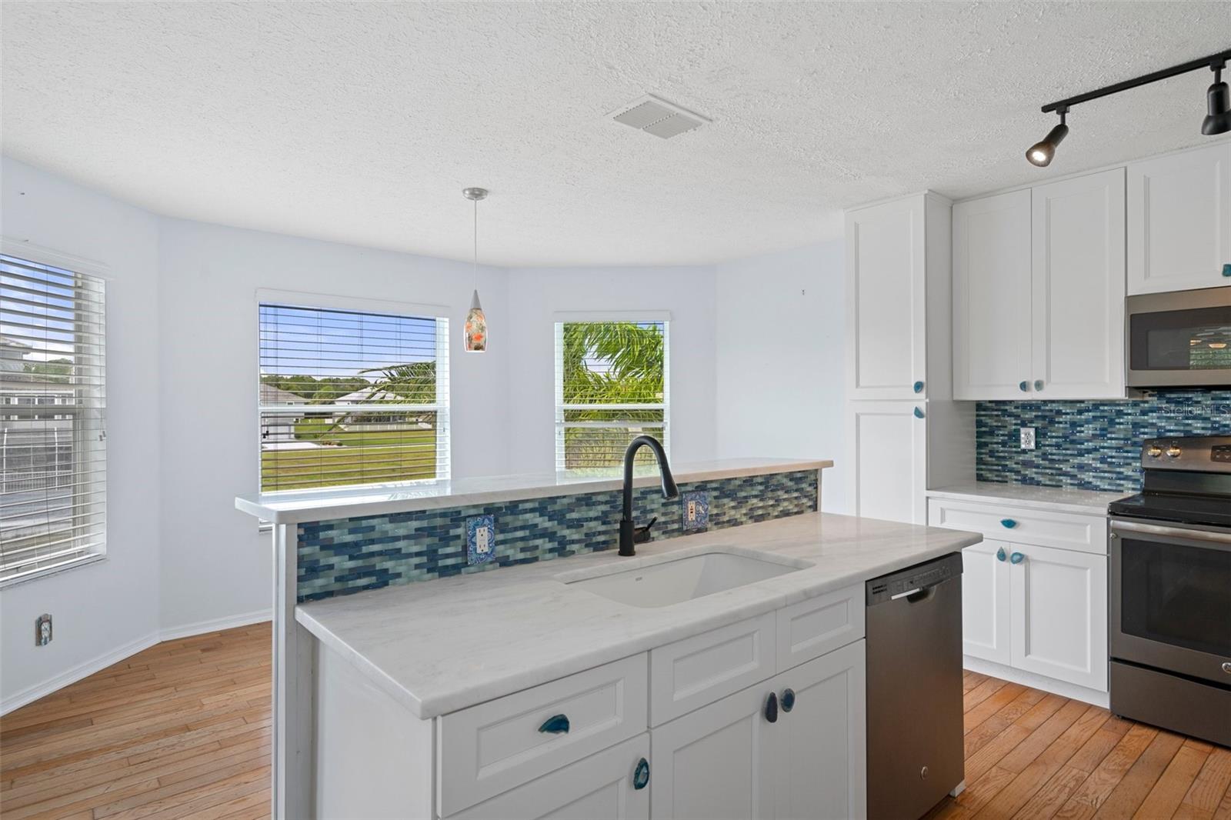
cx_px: 616
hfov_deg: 86.9
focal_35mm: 19
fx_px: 650
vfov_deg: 64.5
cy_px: 410
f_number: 8
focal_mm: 19
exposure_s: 1/10
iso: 320
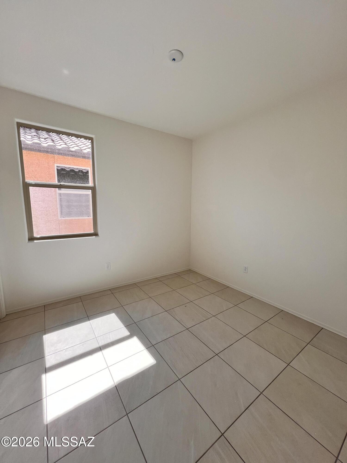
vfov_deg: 106.2
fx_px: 174
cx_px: 174
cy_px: 232
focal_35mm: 13
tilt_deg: -7.1
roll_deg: -0.7
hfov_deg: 89.9
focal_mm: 1.57
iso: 32
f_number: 1.8
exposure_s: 1/165
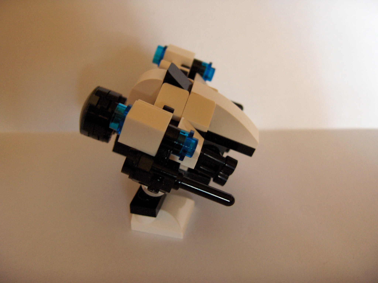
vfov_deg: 36.8
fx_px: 426
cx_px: 189
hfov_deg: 47.9
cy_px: 142
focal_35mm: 39
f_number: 2.8
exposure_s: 1/35.9
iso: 200
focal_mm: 8
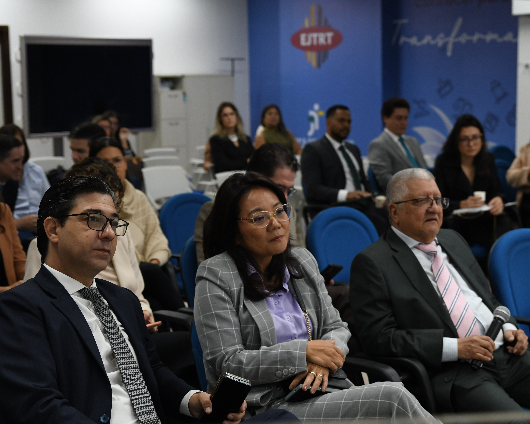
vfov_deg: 21.6
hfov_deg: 26.7
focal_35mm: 71
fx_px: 1114
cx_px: 318
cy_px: 212
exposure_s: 1/400
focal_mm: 42
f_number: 2.8
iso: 1000
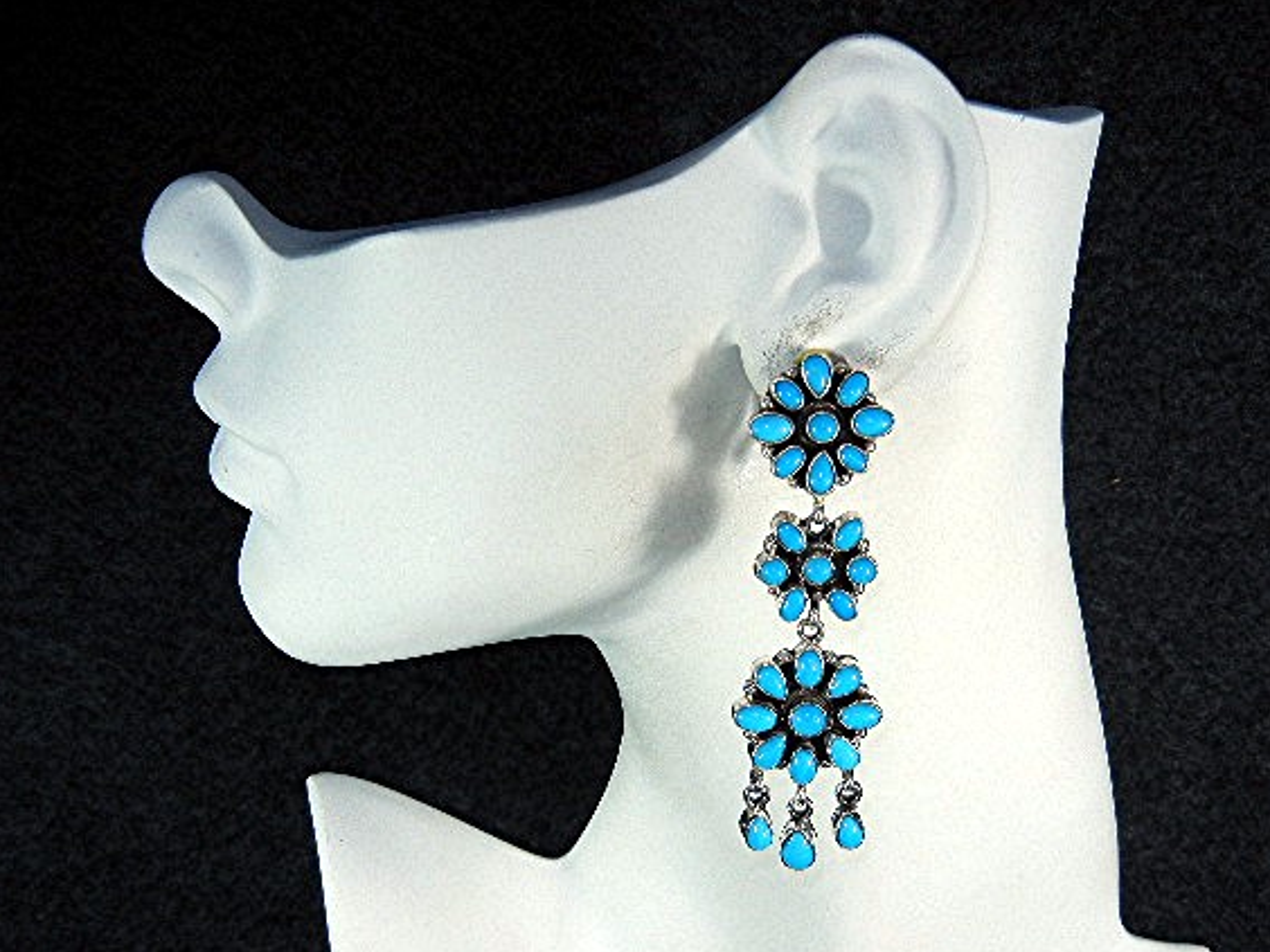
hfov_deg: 32.7
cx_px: 664
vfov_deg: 24.8
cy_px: 527
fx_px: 2165
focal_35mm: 59
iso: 160
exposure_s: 1/60.3
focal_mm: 9.3
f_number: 3.9
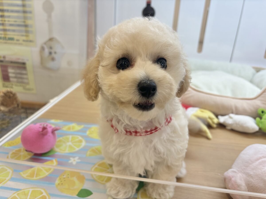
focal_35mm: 26
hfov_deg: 67.3
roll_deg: -5.2
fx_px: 200
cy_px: 100
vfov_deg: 53.1
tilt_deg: -23.0
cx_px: 133
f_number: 1.6
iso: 64
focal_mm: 5.96
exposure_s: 1/100
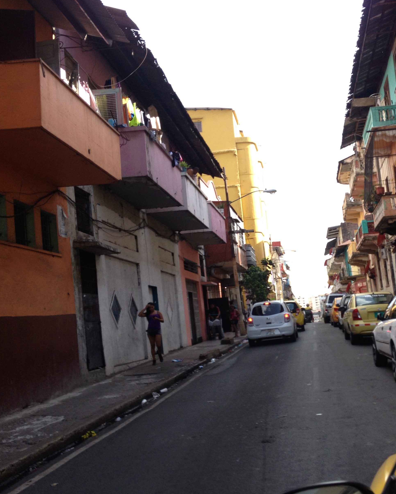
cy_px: 247
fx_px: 674
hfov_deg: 32.2
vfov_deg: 40.3
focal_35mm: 46
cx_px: 291
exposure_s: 1/403
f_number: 2.4
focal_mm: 4.28
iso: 50
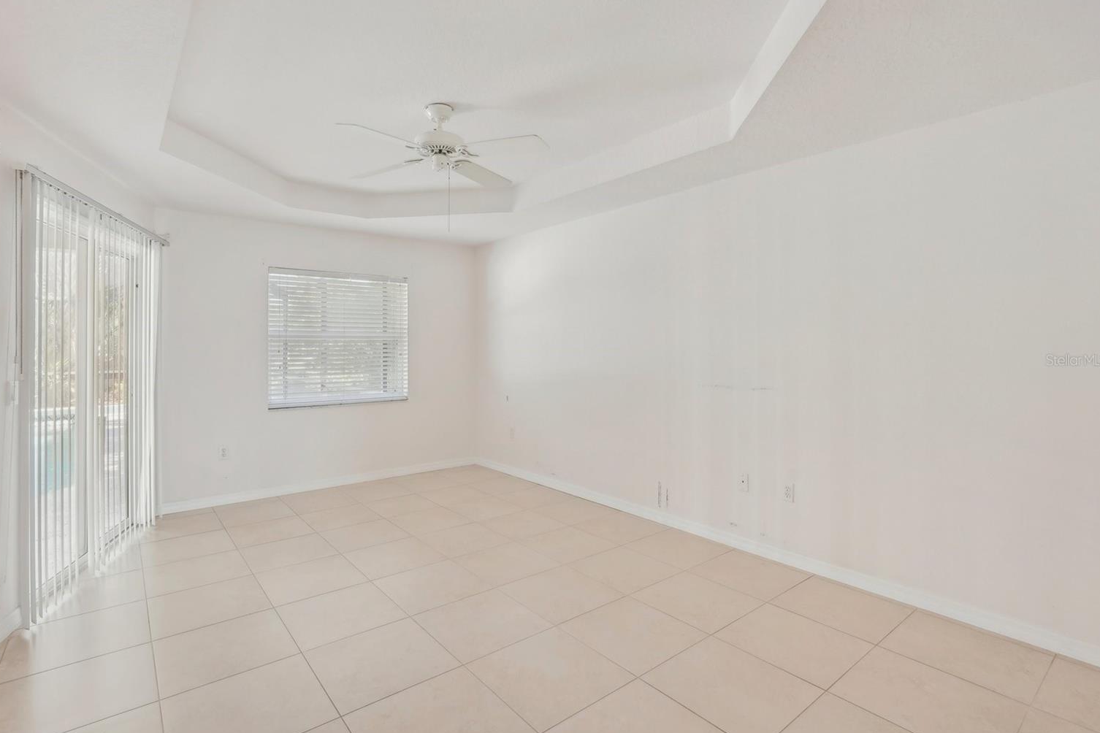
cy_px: 360
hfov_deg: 93.2
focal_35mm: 17
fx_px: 519
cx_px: 527
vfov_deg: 70.4
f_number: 8
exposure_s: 1/13
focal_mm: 16
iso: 400
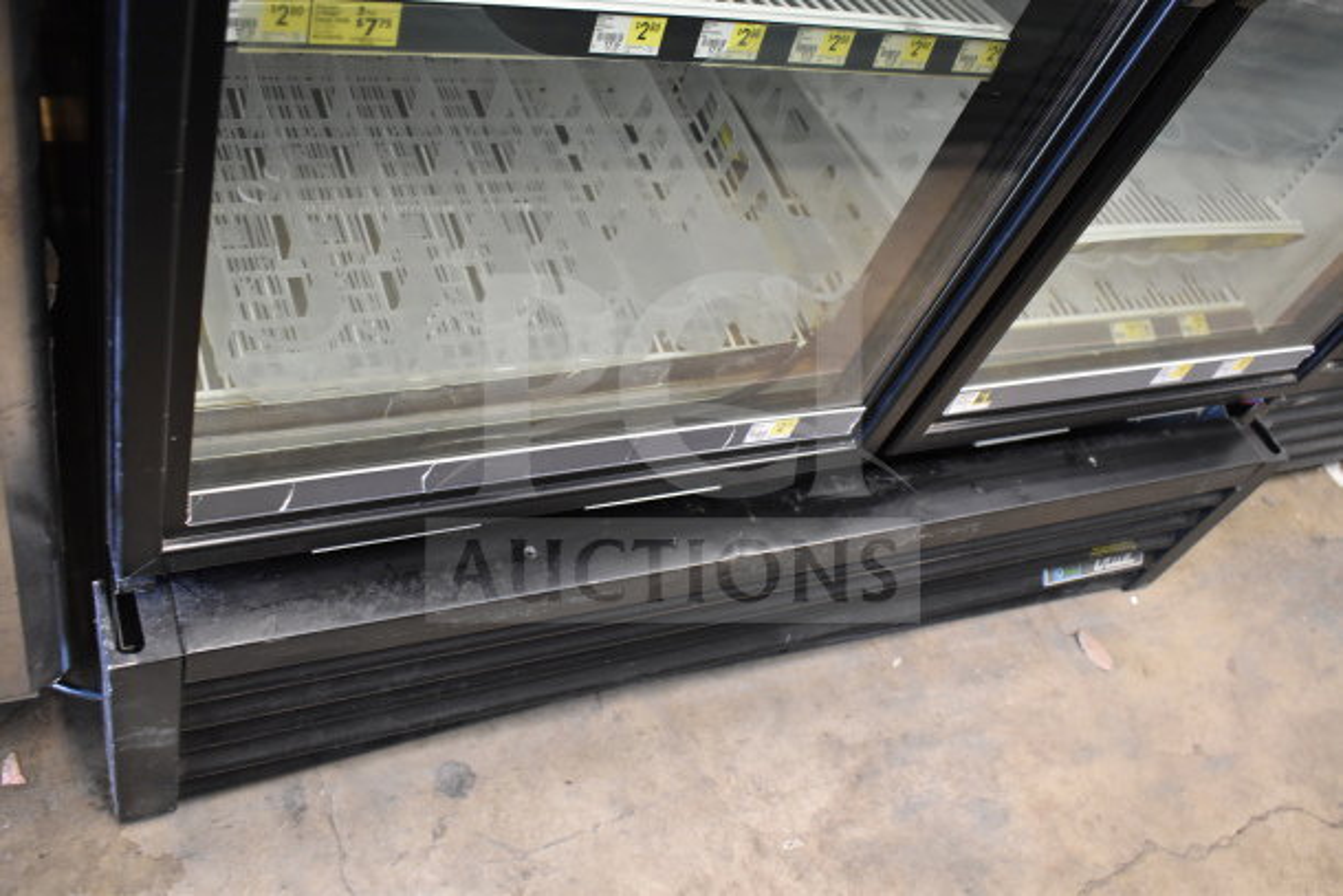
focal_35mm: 33
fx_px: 1231
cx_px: 672
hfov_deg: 57.2
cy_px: 448
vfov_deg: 40.0
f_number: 3.8
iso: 2000
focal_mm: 22
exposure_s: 1/30
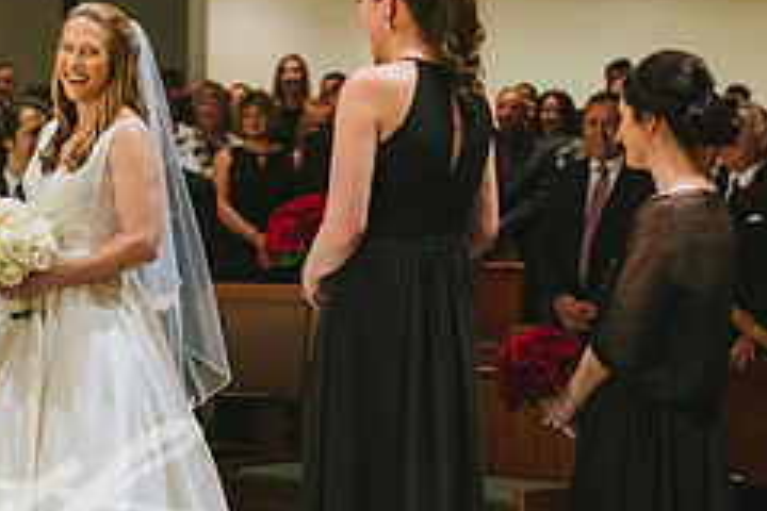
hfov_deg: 12.0
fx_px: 3600
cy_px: 238
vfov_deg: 8.1
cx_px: 19
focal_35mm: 169
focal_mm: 70
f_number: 2.8
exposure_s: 1/200
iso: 3200
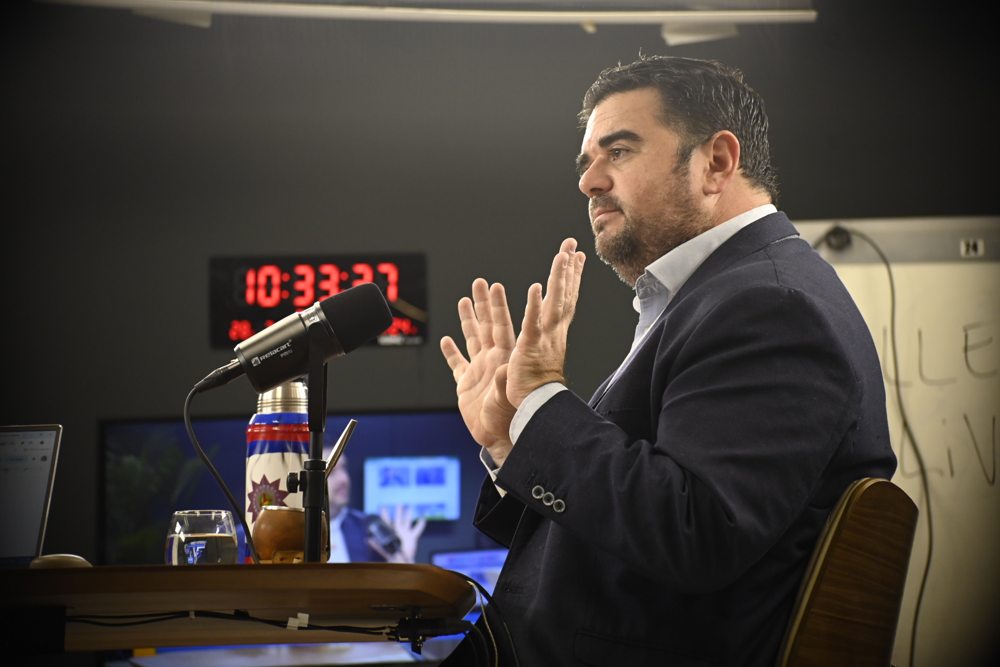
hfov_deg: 10.5
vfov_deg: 7.0
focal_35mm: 195
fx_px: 5416
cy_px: 334
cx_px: 500
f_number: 6.3
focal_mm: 195
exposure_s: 1/200
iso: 2500
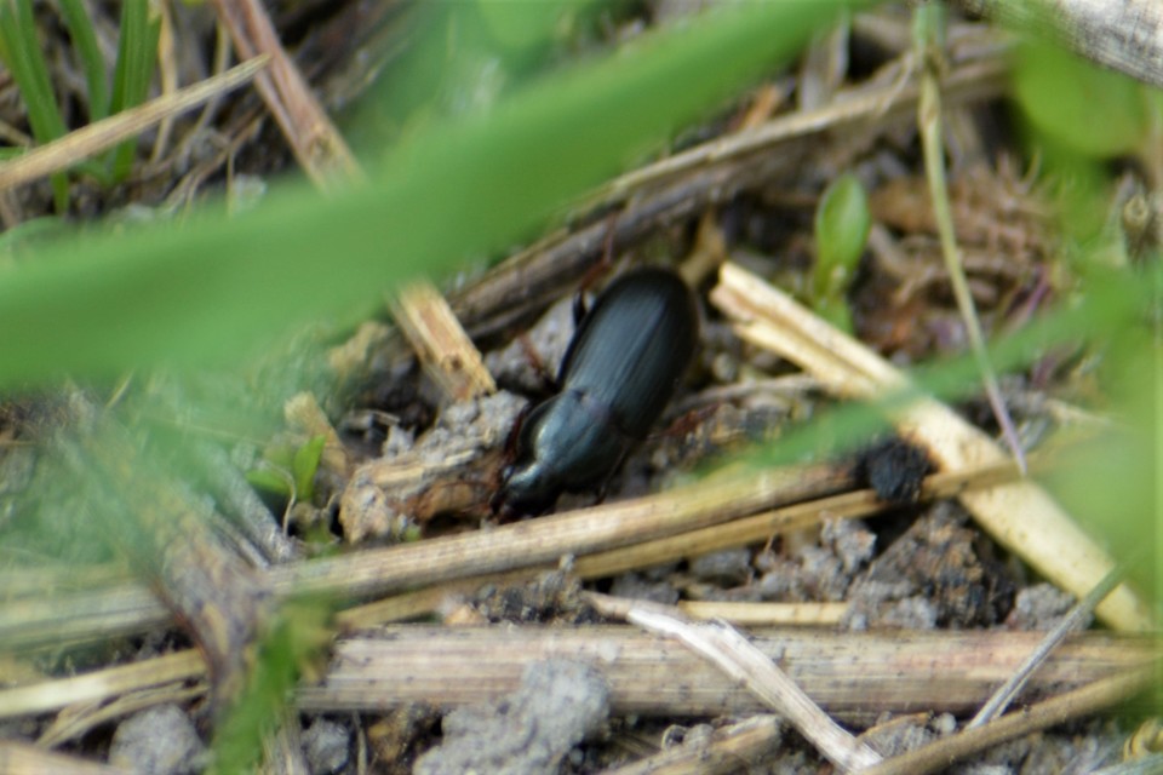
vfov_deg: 3.1
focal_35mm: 450
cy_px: 388
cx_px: 582
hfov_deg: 4.6
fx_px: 14536
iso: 180
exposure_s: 1/125
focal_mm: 300
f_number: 8
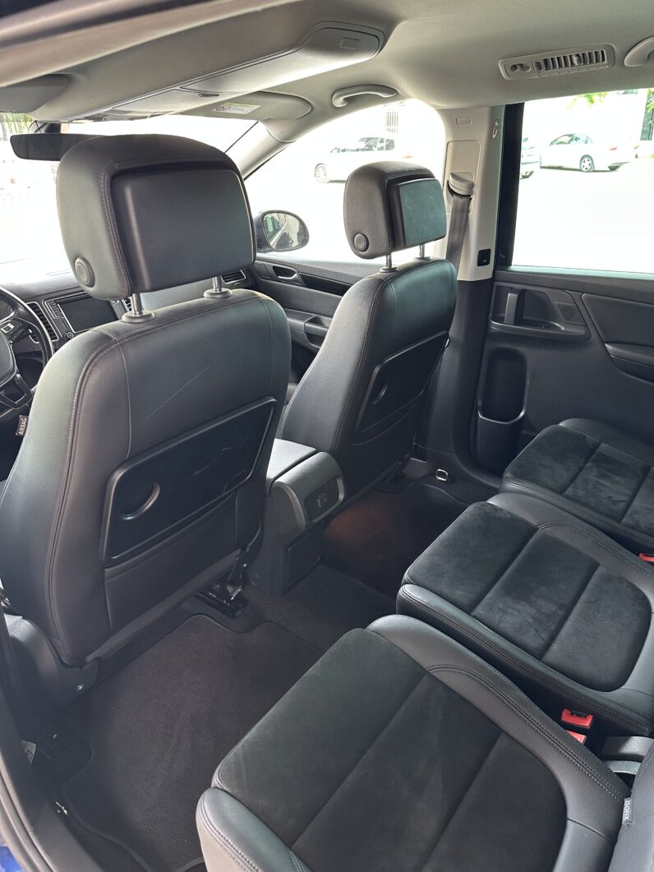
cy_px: 436
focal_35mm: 24
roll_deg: +1.6
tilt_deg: -25.2
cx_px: 327
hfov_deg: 56.8
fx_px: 604
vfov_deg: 71.6
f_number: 1.78
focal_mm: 6.86
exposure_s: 1/74
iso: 250
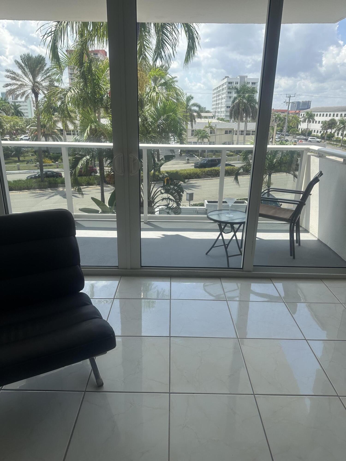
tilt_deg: -18.7
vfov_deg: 71.6
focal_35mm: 24
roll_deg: +1.0
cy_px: 230
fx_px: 320
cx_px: 173
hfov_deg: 56.8
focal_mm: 6.86
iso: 80
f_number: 1.78
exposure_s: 1/857
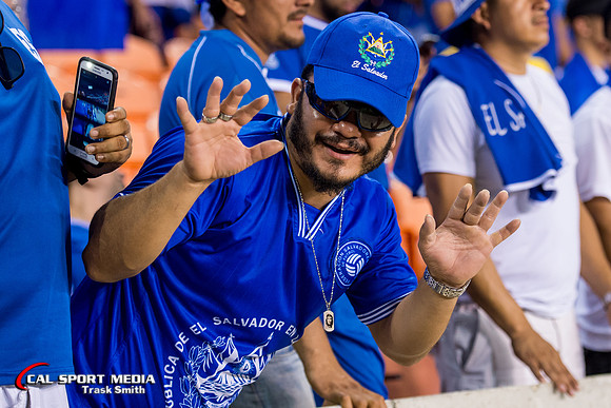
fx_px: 2258
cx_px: 358
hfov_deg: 15.4
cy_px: 146
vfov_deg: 10.3
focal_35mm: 133
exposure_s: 1/1250
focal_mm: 100
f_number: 4
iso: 2500
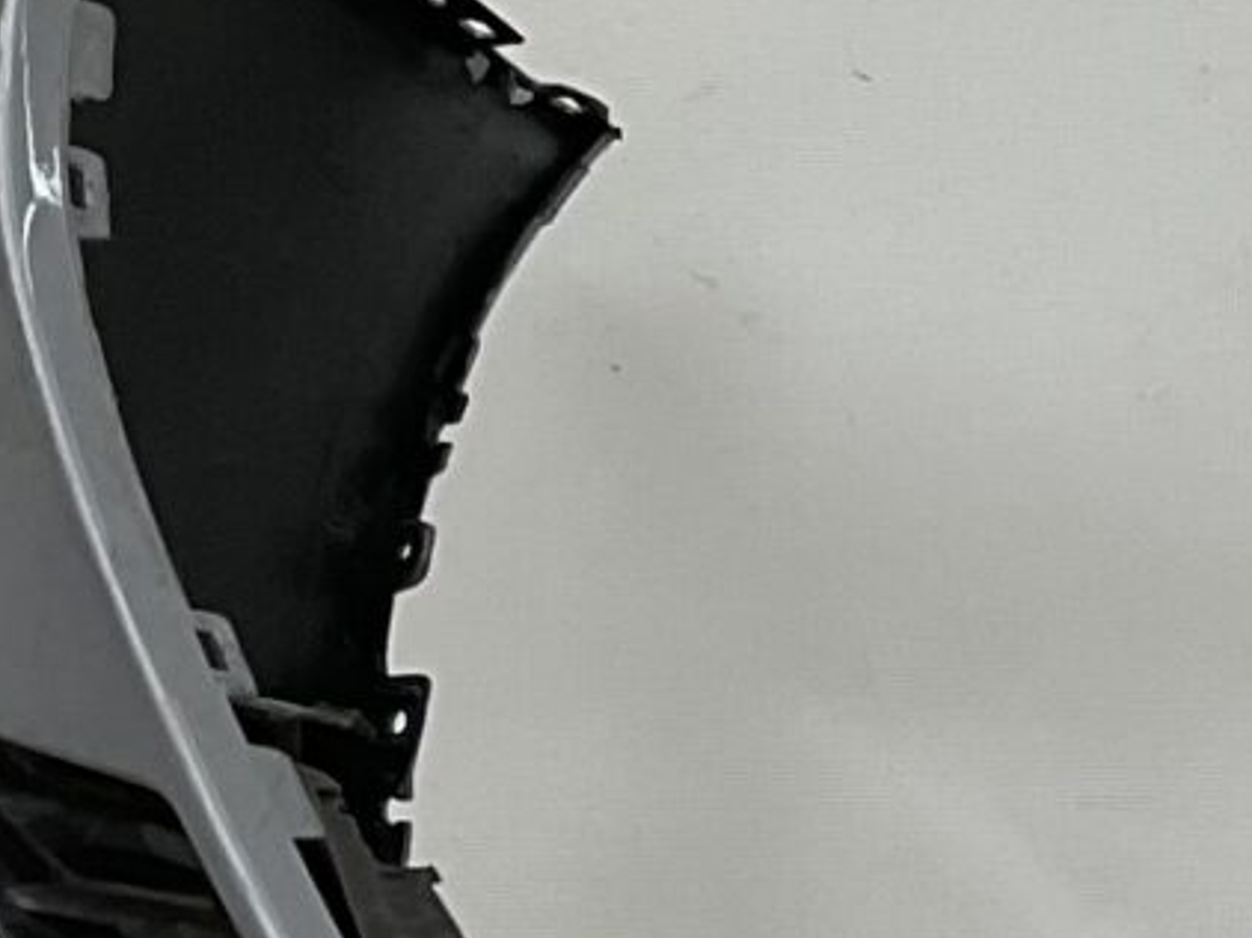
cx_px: 2433
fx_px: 6362
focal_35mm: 176
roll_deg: -2.2
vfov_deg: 8.3
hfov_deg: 10.4
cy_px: 1214
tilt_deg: -5.4
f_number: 1.8
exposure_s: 1/362
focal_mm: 3
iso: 16
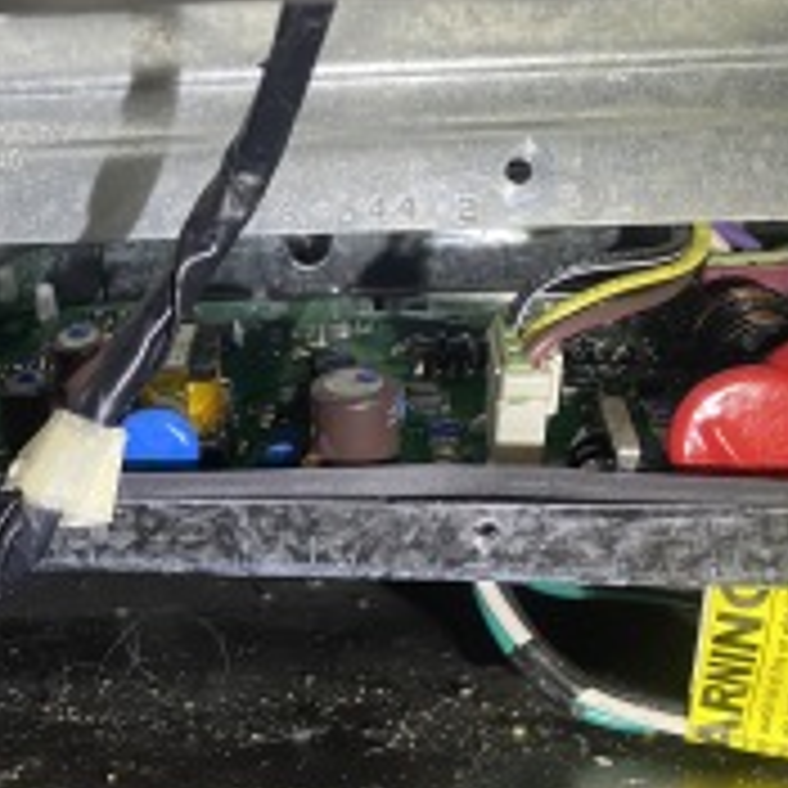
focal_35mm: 48
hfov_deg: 32.7
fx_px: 1236
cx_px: 14
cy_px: 450
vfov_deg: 35.3
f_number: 1.8
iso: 500
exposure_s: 1/49
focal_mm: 4.25
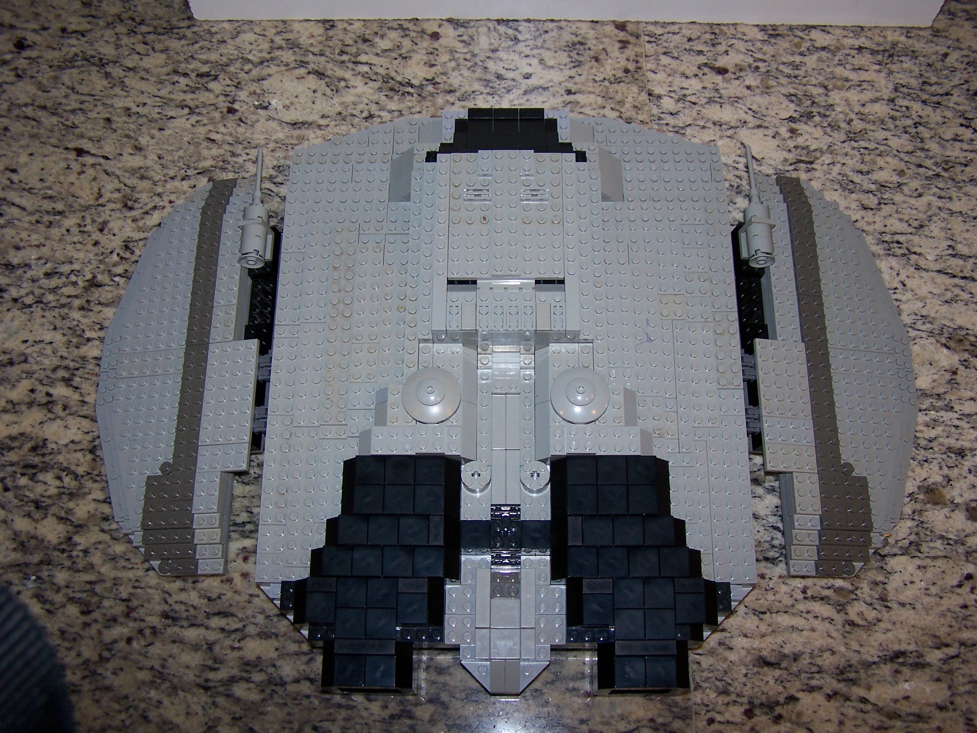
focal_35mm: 38
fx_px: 1073
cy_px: 366
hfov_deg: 49.0
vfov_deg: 37.7
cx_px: 488
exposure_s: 1/60
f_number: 2.8
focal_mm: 6.3
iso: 80
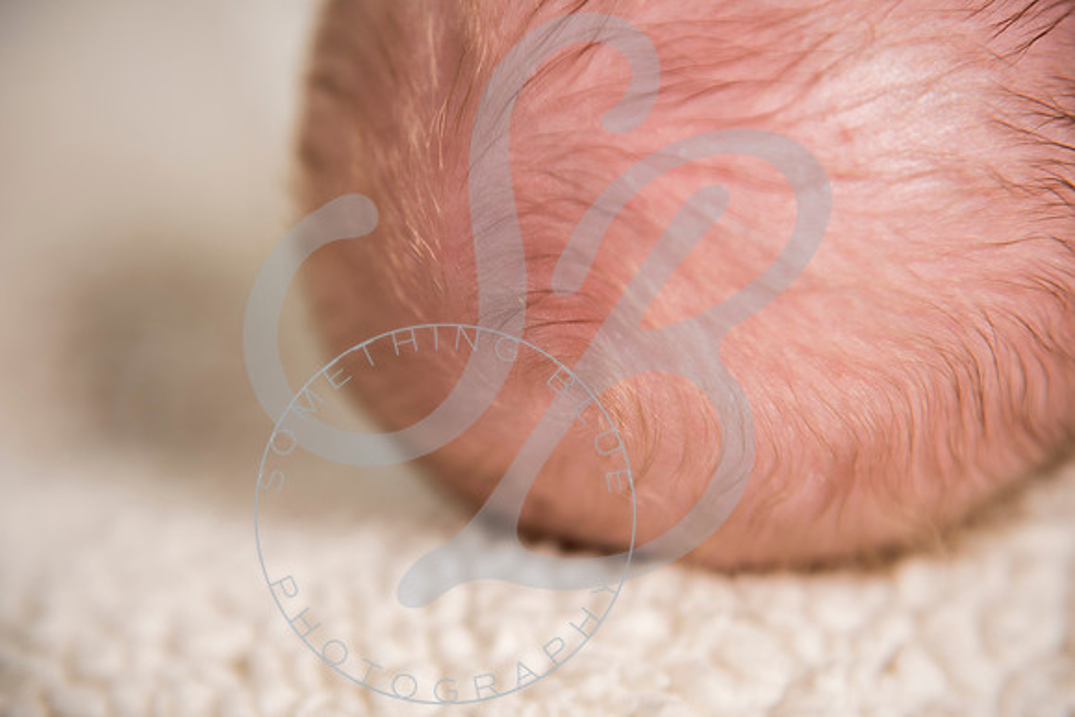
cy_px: 358
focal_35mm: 45
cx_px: 538
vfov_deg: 29.9
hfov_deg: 43.6
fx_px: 1344
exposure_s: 1/125
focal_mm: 45
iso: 100
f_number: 3.2
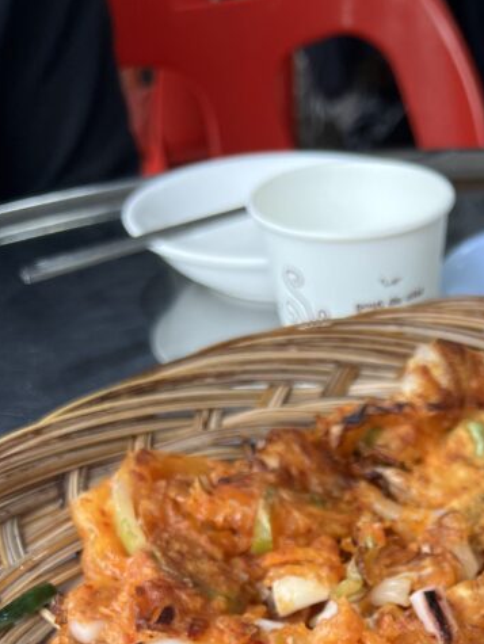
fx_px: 1043
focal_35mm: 56
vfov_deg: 31.0
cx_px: 489
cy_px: 689
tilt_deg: -42.0
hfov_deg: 24.8
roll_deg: +0.4
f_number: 1.5
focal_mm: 5.7
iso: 40
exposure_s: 1/267
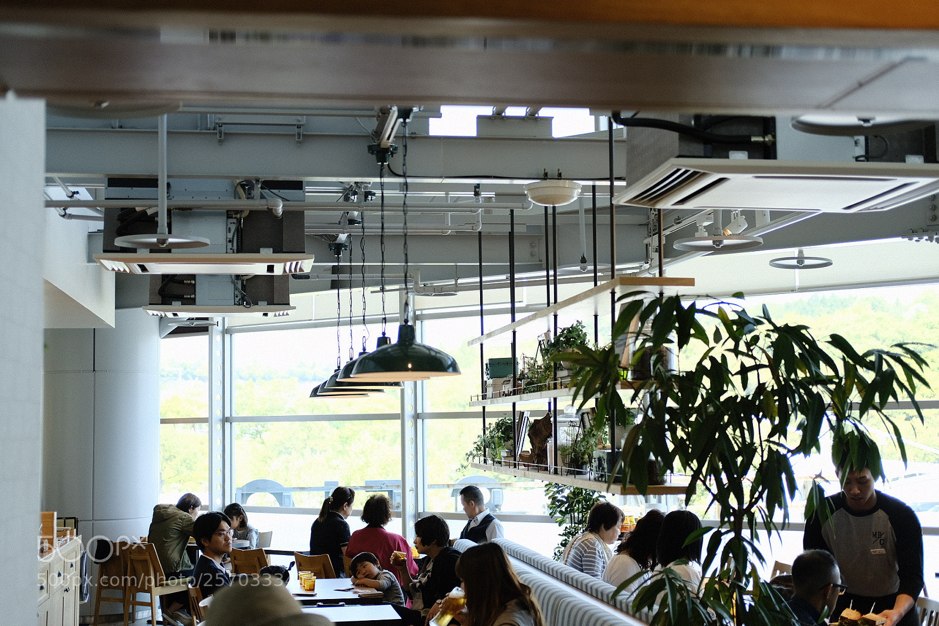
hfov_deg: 37.5
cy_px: 313
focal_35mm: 53
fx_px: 1382
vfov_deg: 25.5
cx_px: 470
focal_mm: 35
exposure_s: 1/340
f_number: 2
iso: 400
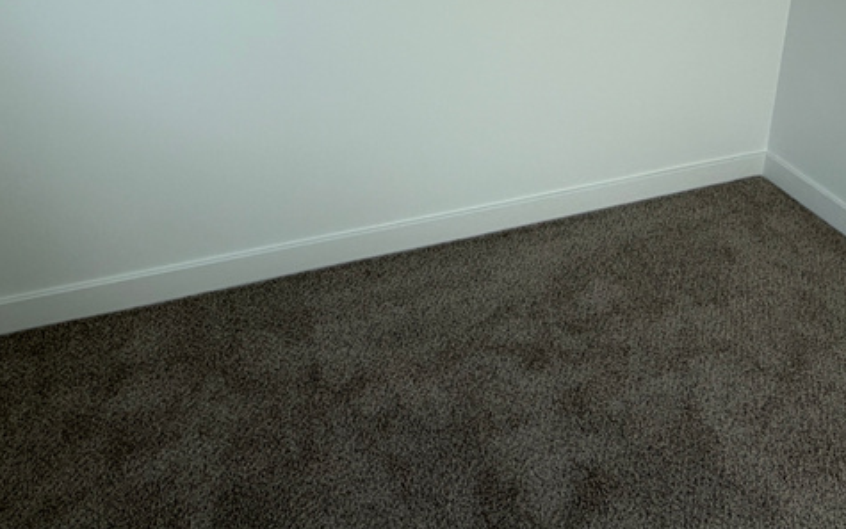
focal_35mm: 32
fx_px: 738
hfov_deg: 59.6
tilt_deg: -12.1
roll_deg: -2.8
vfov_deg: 32.0
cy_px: -123
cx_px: 406
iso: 64
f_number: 2.2
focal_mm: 2.22
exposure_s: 1/502
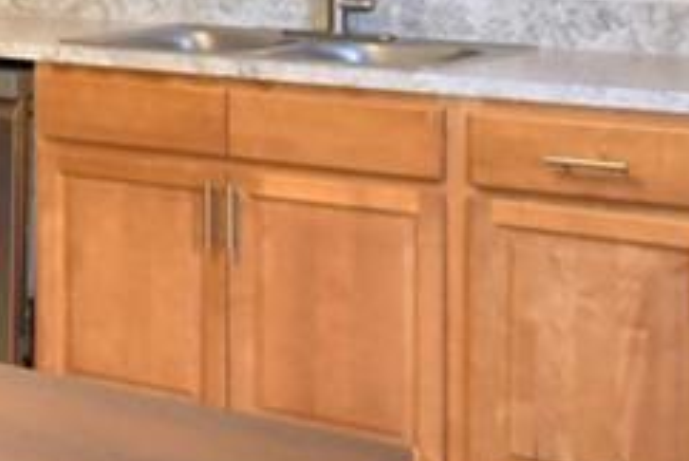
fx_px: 1897
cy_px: -80
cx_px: -373
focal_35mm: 99
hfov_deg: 18.1
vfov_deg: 13.5
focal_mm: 10
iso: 400
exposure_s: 1/40
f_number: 4.5
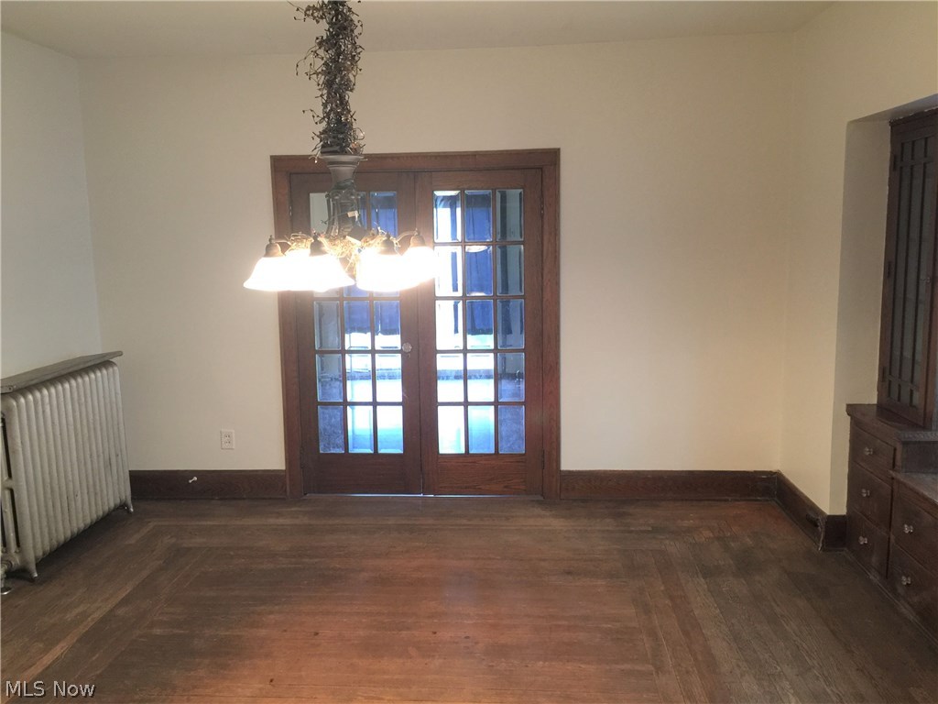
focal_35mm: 29
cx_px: 469
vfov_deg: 48.2
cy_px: 352
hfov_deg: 61.7
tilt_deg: -7.9
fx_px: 786
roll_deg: +0.8
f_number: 2.2
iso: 100
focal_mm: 4.15
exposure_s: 1/15
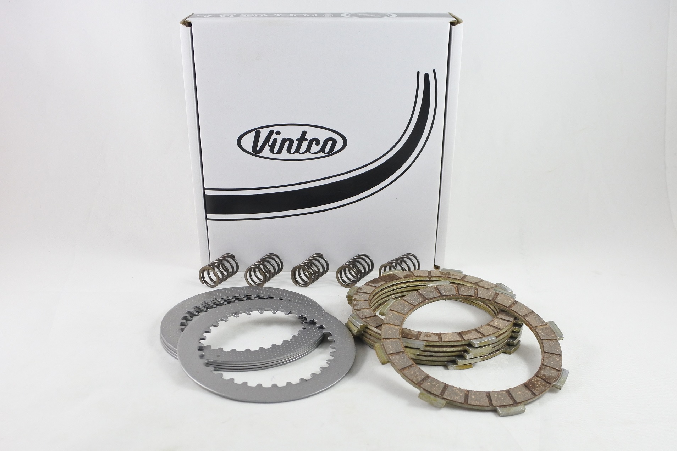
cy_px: 226
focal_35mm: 30
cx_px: 338
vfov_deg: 43.6
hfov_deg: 61.9
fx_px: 564
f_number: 3.8
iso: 450
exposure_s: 1/125
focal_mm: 11.4
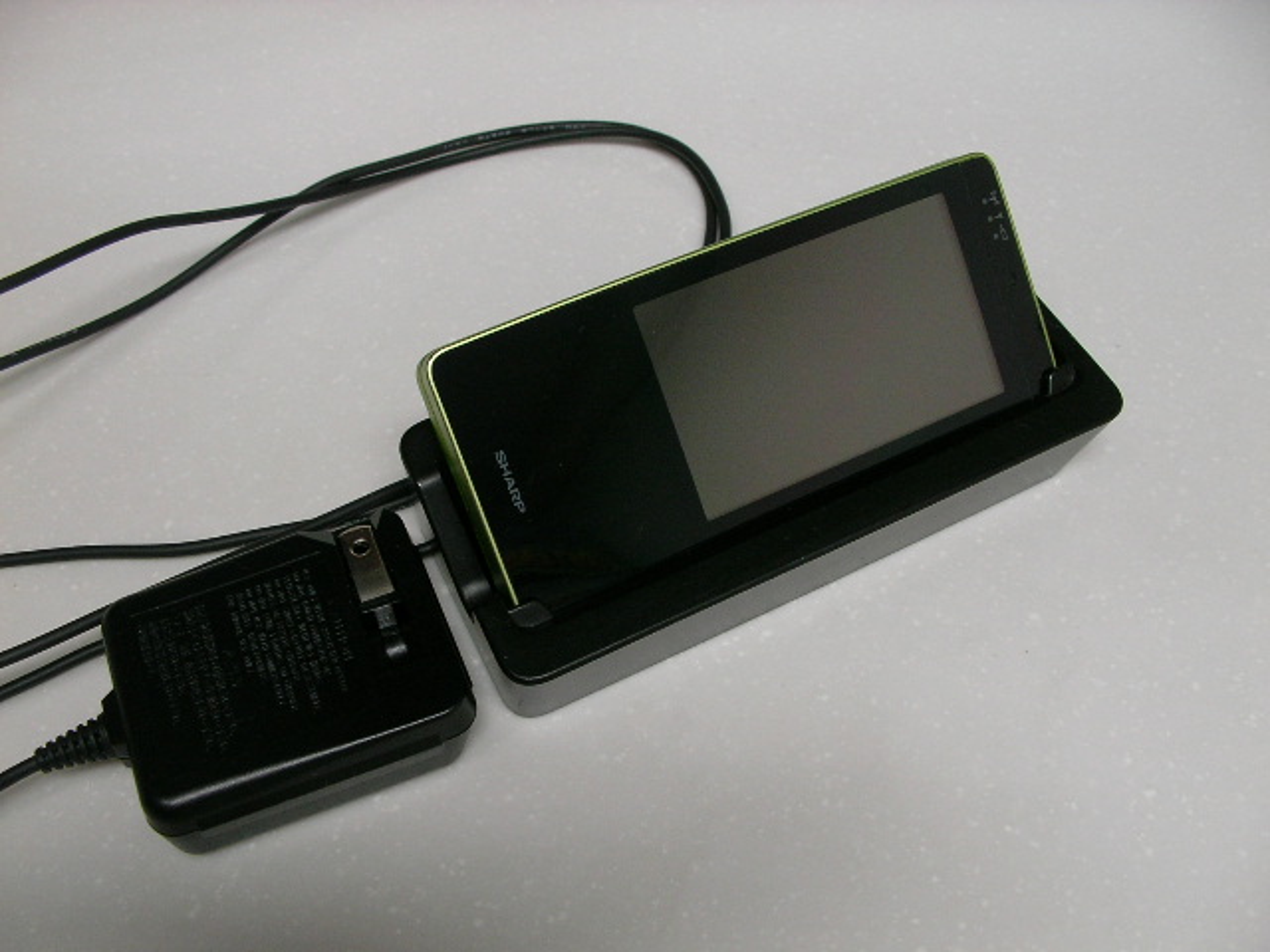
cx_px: 635
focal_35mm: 38
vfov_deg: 37.7
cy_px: 476
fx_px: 1394
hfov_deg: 49.0
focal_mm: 5.8
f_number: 3.5
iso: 100
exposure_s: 1/21.7
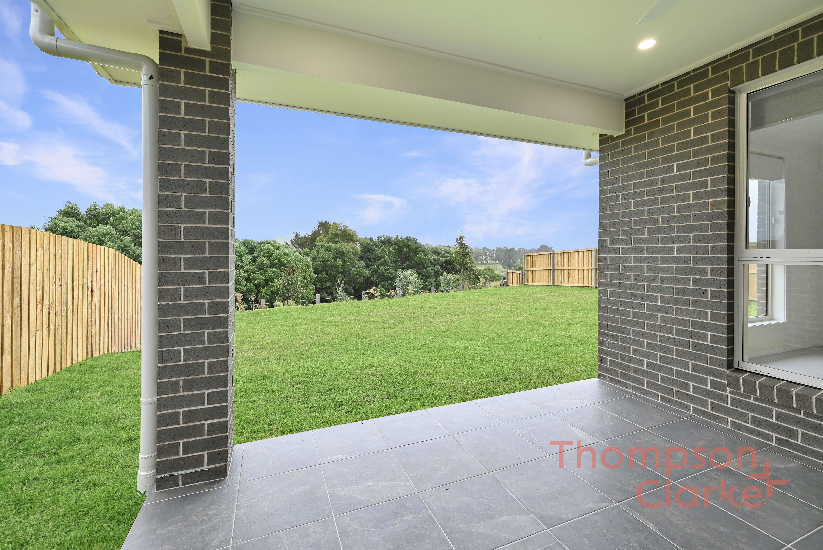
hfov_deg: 104.2
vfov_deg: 81.3
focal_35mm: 14
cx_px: 412
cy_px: 275
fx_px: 320
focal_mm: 14
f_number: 7.1
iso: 100
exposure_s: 1/40
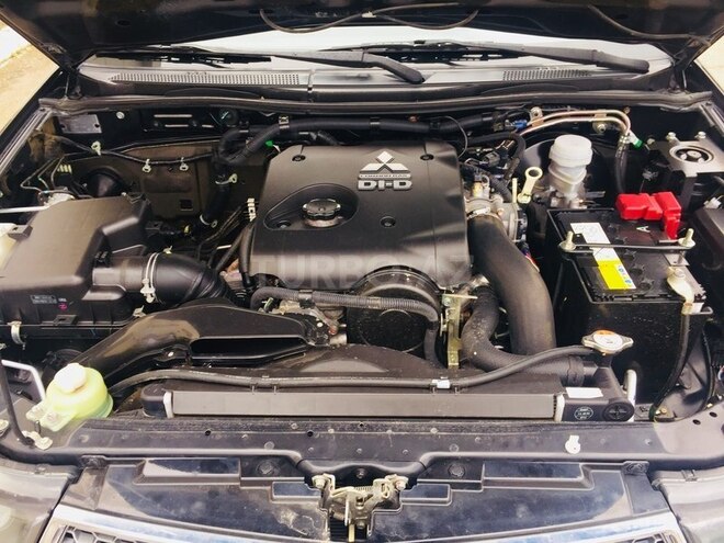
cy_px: 272
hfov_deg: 61.7
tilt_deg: -33.3
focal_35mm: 29
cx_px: 362
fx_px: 607
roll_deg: +1.7
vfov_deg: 48.2
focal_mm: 4.15
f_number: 2.2
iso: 32
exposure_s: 1/50
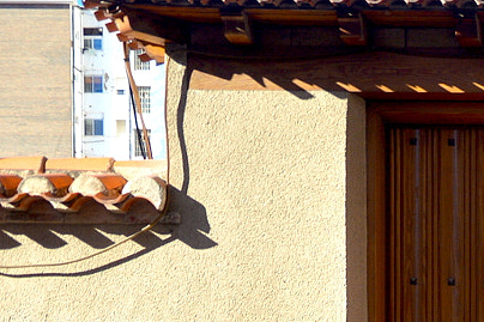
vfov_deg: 7.5
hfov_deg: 10.9
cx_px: 824
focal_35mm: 178
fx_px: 2392
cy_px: 606
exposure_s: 1/320
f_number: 4.2
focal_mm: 30
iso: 100
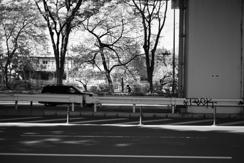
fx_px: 359
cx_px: 122
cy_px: 82
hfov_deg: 37.5
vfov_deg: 25.5
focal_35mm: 53
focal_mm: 35
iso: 320
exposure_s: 1/3200
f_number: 1.4
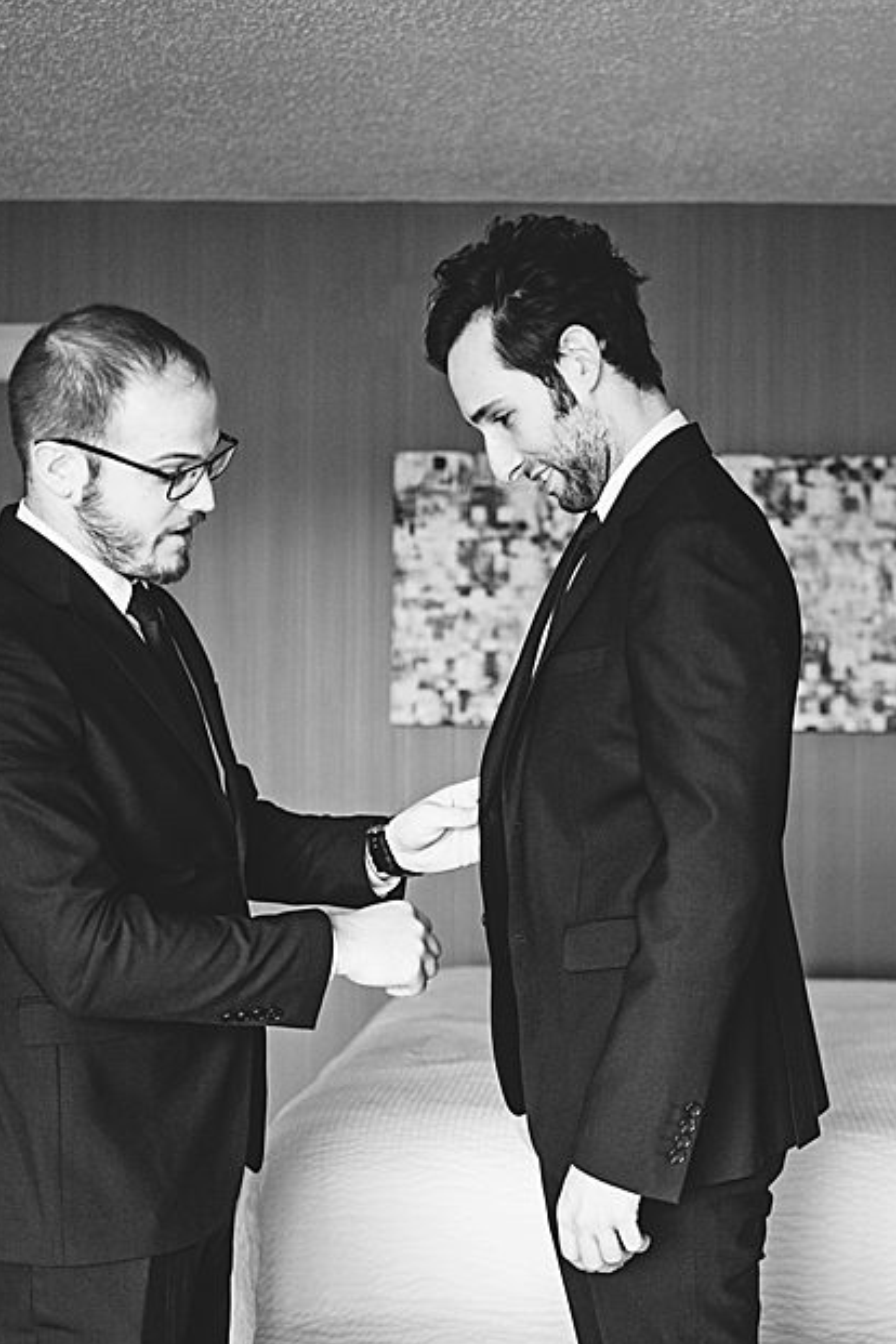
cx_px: 641
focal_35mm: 53
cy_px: 672
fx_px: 1979
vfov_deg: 37.5
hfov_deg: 25.3
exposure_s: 1/80
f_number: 1.8
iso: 800
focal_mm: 35
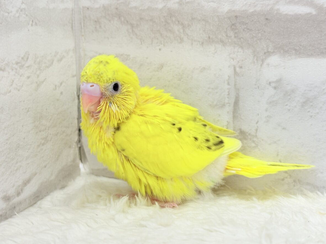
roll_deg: +1.0
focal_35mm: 53
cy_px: 124
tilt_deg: -9.2
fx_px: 499
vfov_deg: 27.5
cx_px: 161
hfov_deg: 36.2
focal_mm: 5.96
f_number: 1.6
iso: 64
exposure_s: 1/100
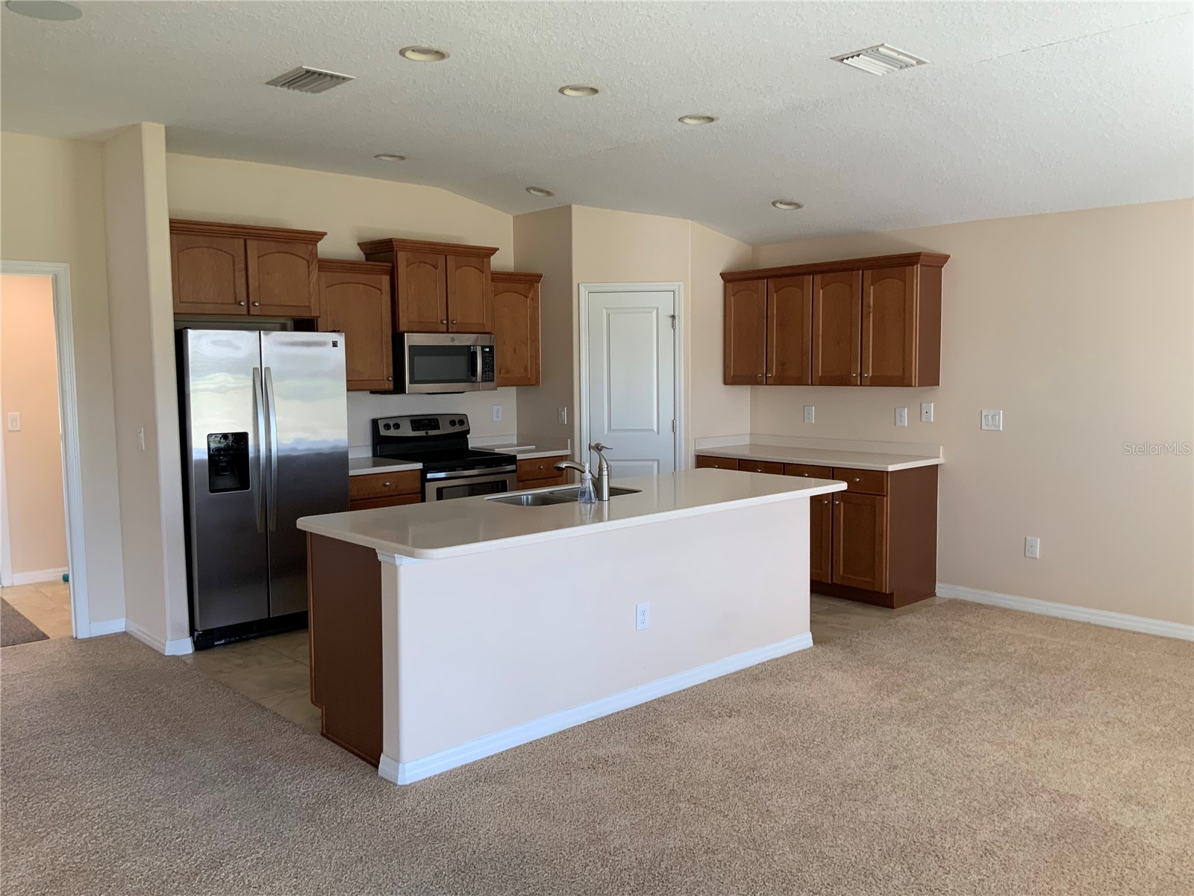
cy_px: 448
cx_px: 597
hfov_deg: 61.7
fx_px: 1000
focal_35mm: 29
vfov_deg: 48.2
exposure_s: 1/60
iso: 40
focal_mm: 3
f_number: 1.8
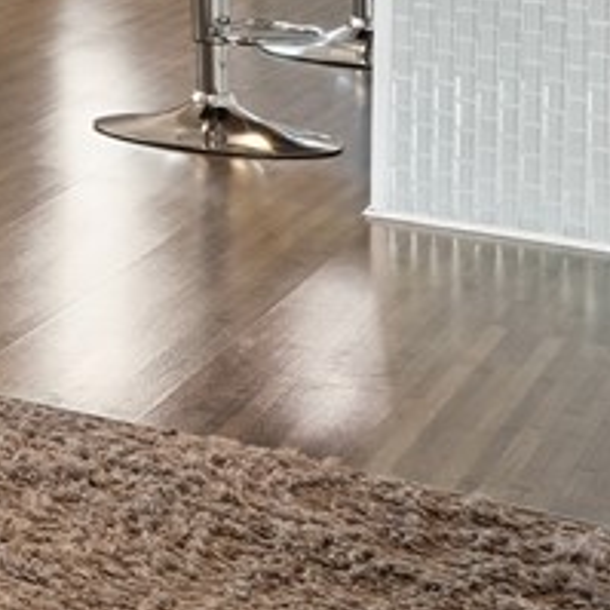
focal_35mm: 116
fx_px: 2313
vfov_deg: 13.7
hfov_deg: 8.3
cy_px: -418
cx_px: -1804
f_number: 9
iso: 400
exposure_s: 1/2
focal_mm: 16
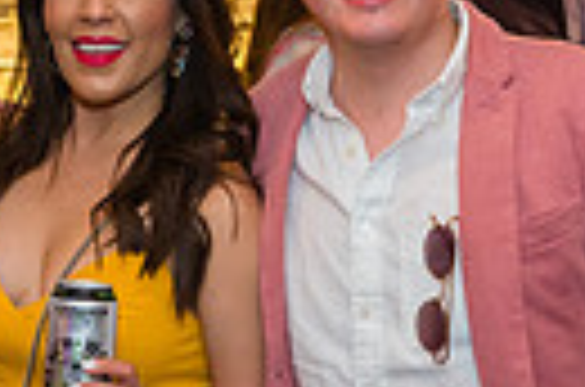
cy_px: 144
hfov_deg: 16.5
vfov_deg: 11.1
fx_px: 1994
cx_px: 86
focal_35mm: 123
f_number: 4
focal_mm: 27.5
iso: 3200
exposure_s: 1/160
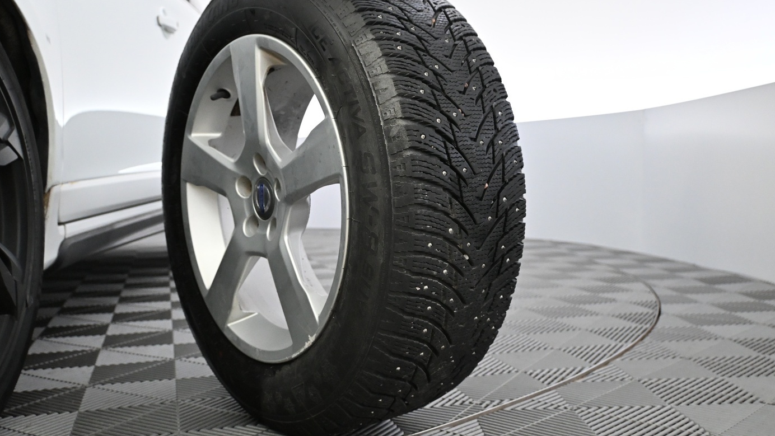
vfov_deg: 30.7
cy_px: 194
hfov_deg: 52.0
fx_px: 794
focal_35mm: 39
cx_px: 365
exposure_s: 1/125
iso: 2500
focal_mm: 21
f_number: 4
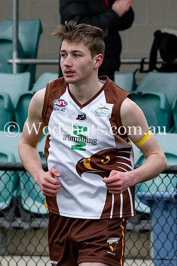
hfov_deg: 1.8
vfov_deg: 2.7
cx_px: 110
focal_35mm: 772
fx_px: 5691
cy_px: 98
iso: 720
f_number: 5
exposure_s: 1/800
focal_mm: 135
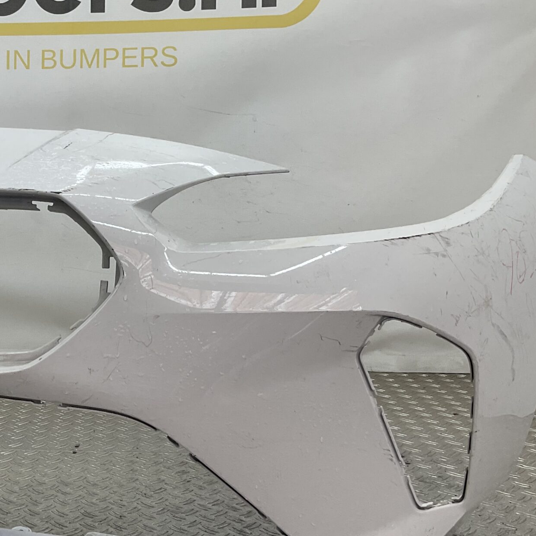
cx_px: 41
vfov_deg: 32.1
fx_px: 928
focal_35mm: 53
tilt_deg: -11.1
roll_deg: -0.8
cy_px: 314
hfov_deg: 30.6
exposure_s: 1/120
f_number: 1.8
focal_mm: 3
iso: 16
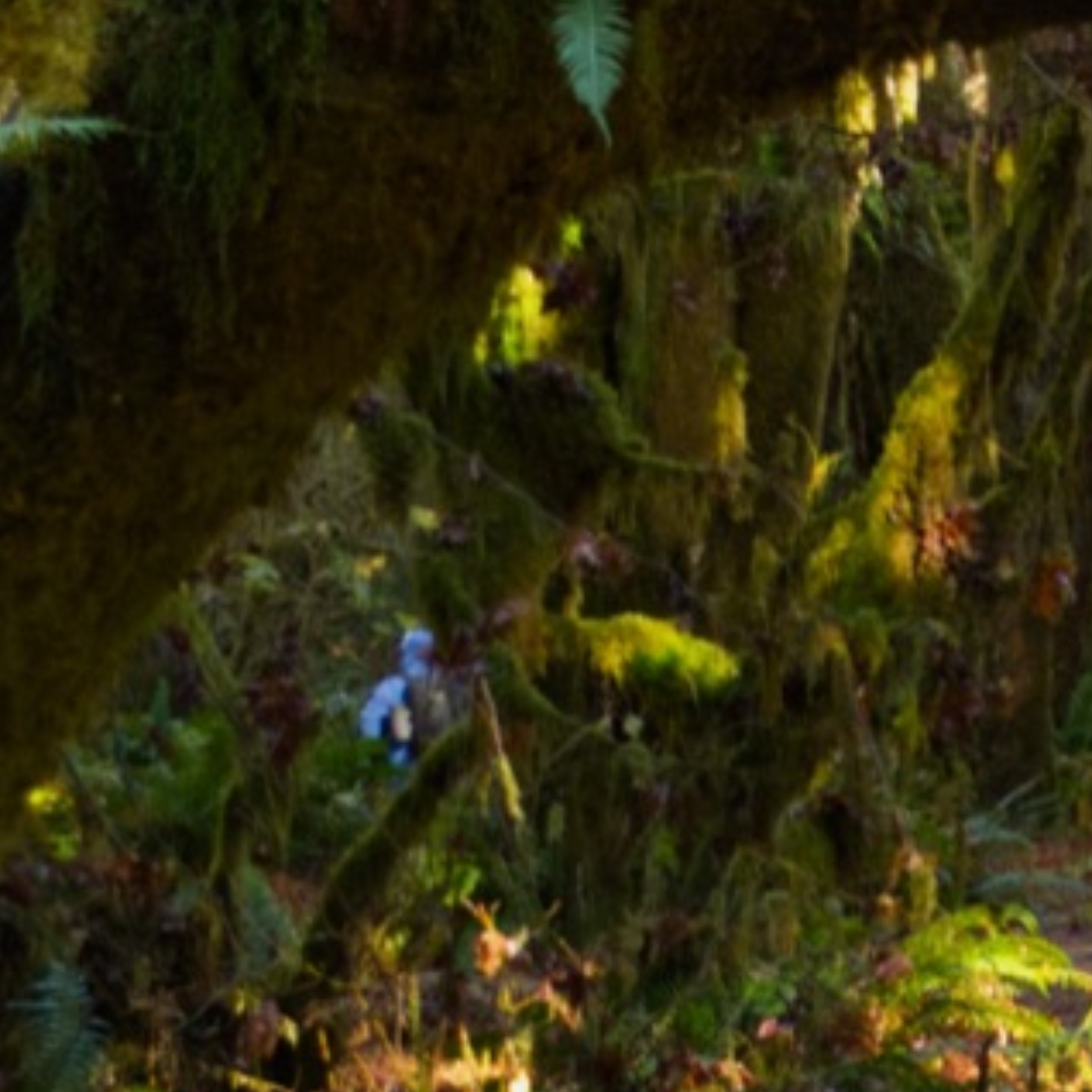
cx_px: 1741
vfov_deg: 10.1
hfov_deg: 9.7
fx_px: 6174
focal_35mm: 173
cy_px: 579
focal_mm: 24
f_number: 5
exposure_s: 1/80
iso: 800
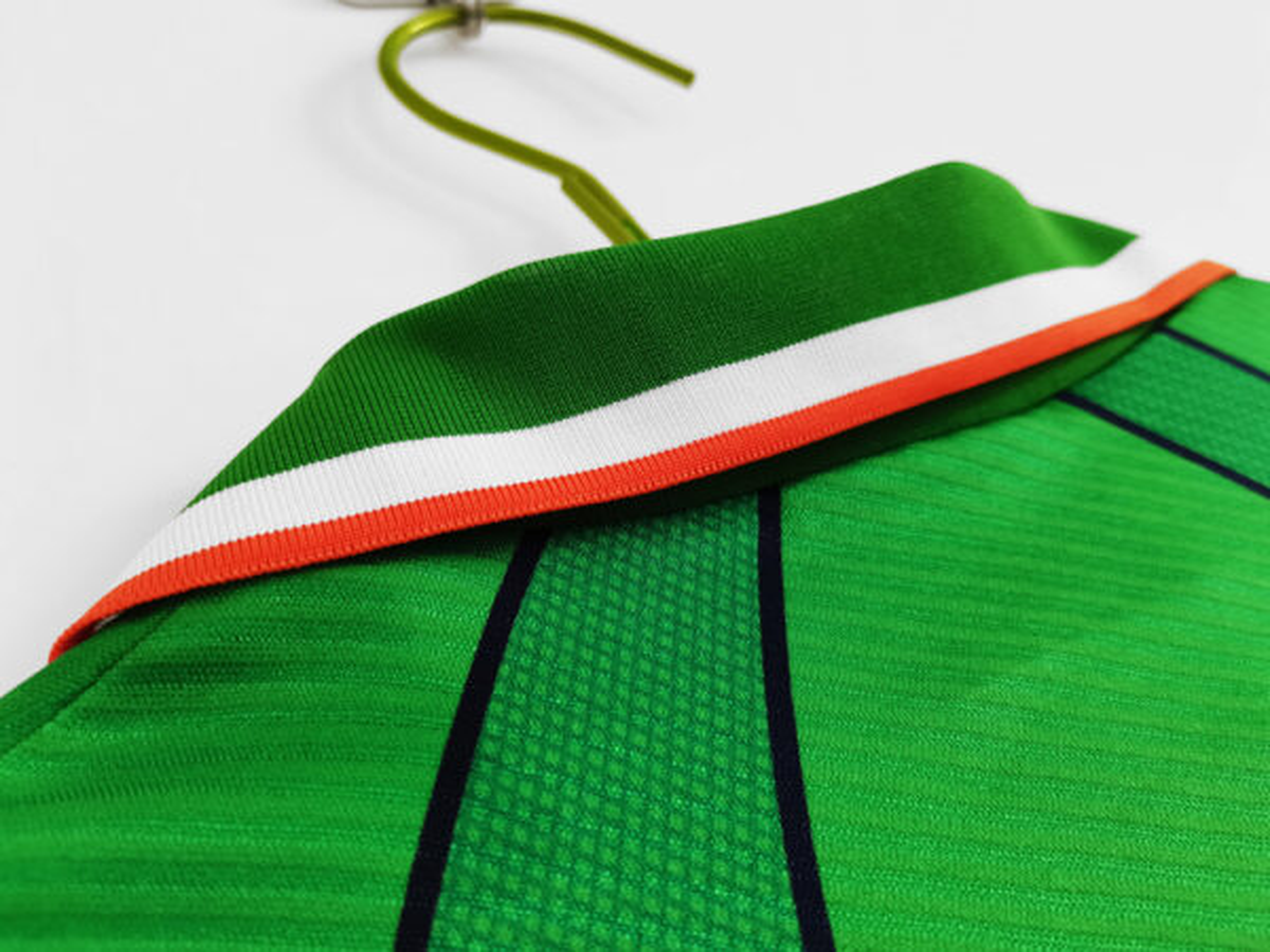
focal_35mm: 26
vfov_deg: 53.1
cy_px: 476
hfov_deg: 67.3
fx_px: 954
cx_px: 635
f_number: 1.8
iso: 320
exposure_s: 1/33.3
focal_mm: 5.58
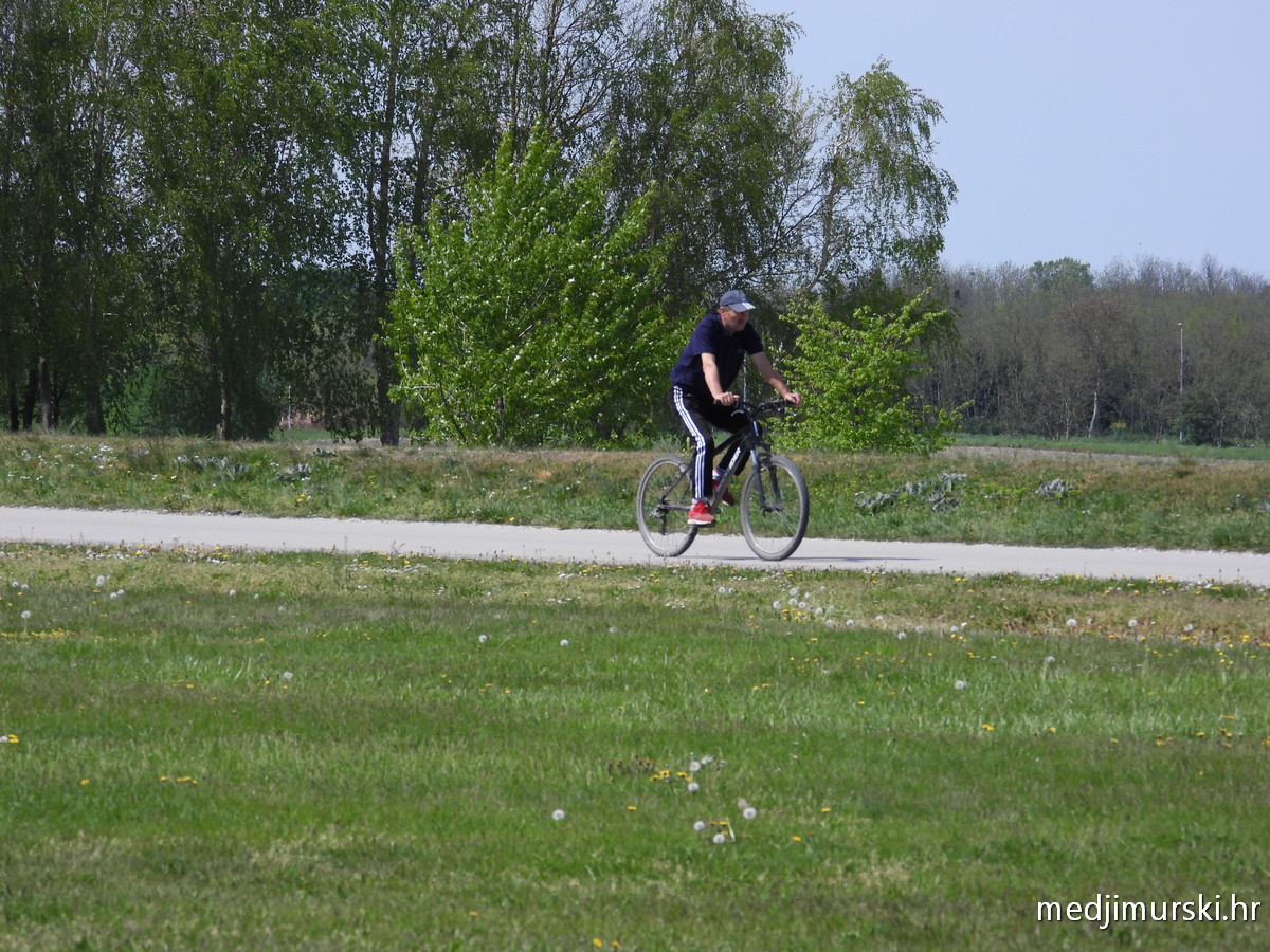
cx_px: 635
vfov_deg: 5.4
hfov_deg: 7.2
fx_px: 10089
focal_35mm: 275
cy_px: 476
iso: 100
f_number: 4.5
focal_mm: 49.5
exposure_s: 1/640
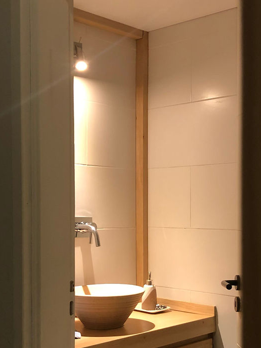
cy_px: 226
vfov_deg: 34.7
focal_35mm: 55
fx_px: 553
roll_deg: -0.3
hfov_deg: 26.5
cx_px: 155
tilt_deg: +0.0
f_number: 1.8
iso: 80
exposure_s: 1/17
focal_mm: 4
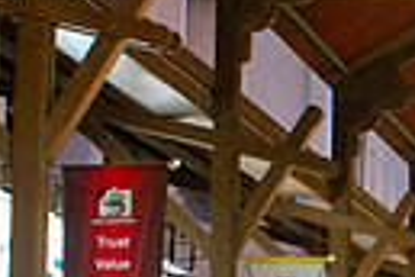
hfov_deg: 12.0
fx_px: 1867
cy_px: 296
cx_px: 663
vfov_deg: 8.4
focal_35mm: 162
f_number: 4
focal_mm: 24
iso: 1600
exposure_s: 1/60
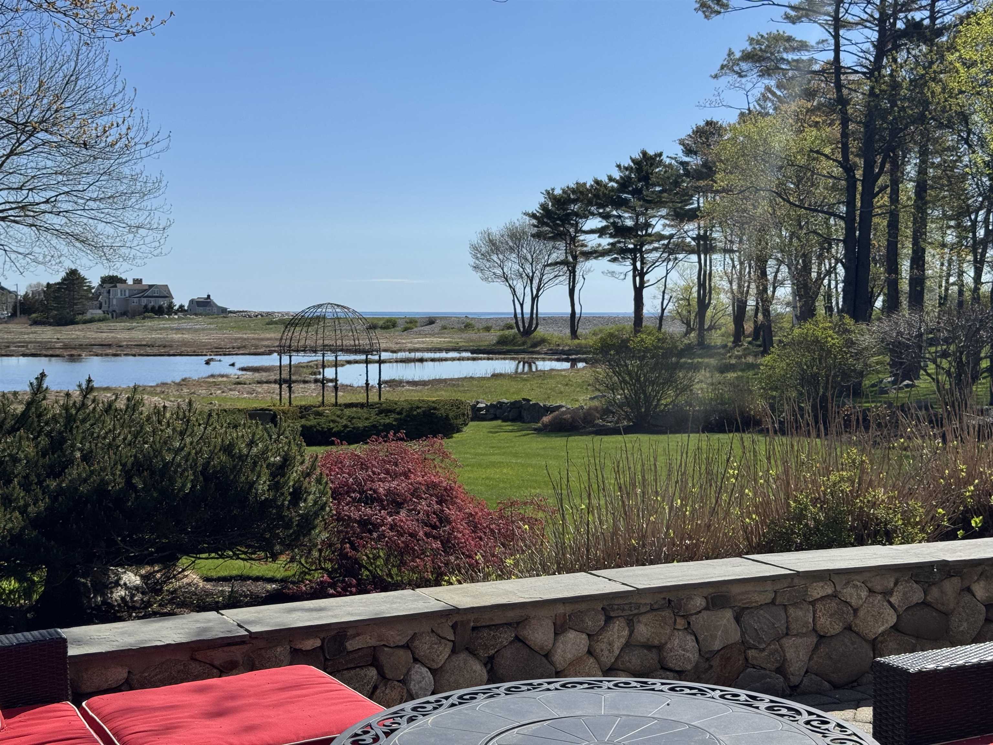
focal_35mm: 48
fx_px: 1377
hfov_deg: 39.7
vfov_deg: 30.3
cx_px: 496
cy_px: 372
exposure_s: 1/6410
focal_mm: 6.76
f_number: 1.78
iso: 64
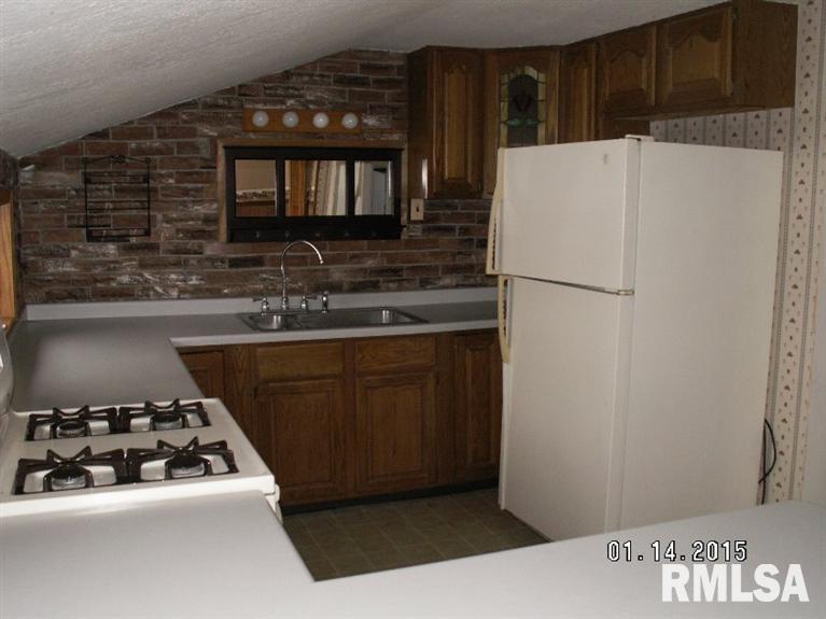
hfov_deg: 52.6
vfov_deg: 40.7
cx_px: 413
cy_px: 310
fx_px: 835
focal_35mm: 35
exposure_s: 1/40
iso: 160
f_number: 2.8
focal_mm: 5.86
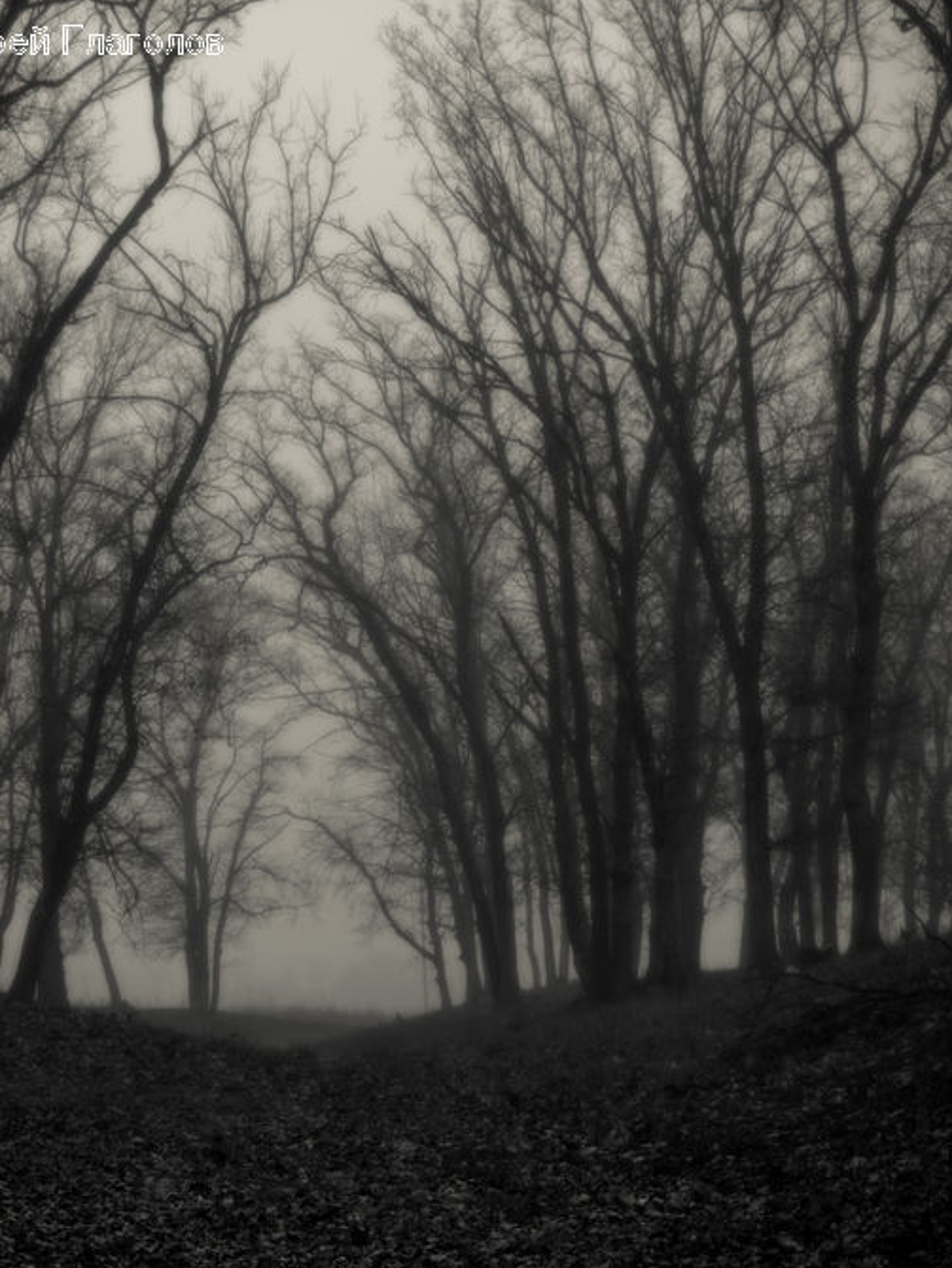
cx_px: 276
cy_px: 635
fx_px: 3445
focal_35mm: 94
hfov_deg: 15.7
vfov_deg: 20.9
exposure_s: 1/60
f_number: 5.2
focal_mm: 35
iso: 200
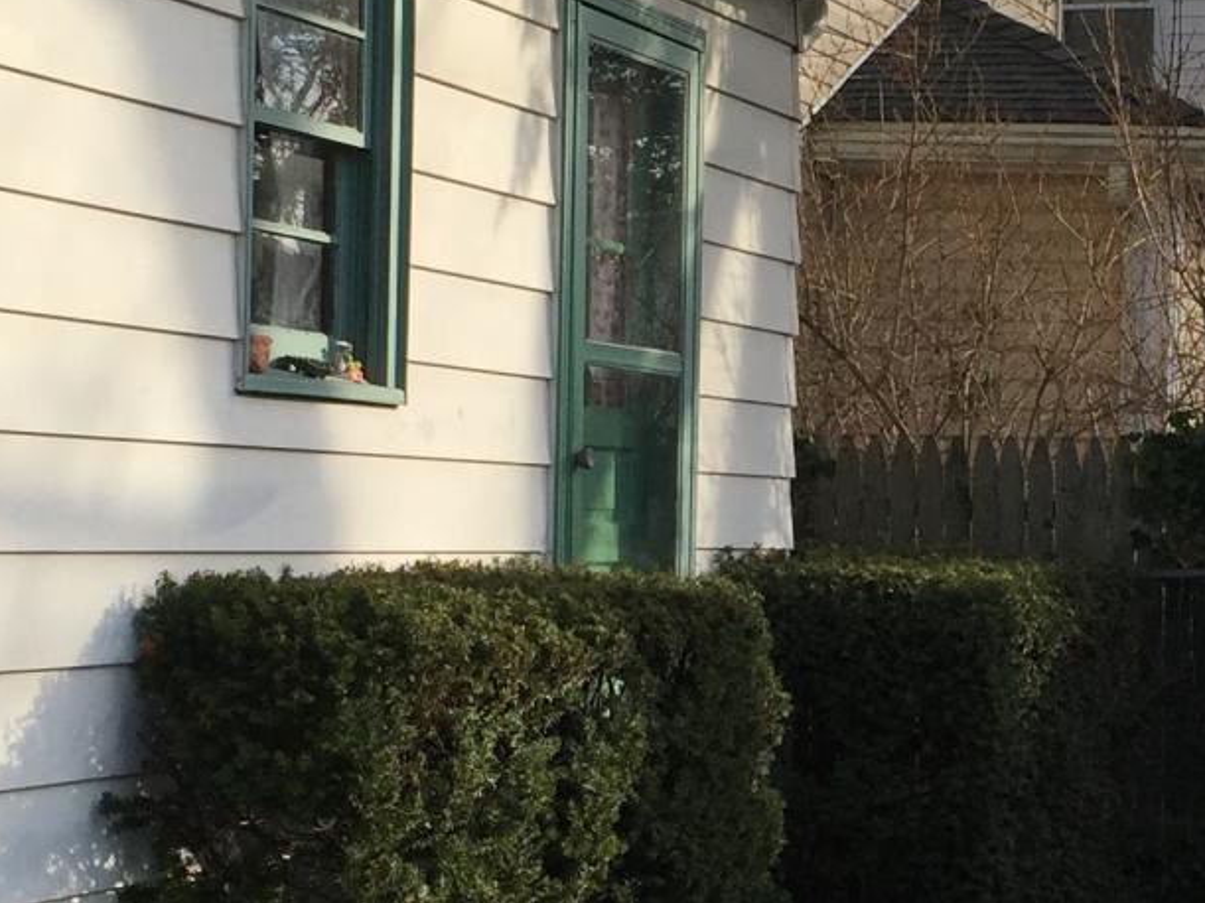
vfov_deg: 15.5
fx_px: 3306
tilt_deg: -1.0
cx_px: 905
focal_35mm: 95
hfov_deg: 20.5
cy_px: 619
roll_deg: -0.5
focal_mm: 4.15
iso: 32
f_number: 2.2
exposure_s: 1/1041
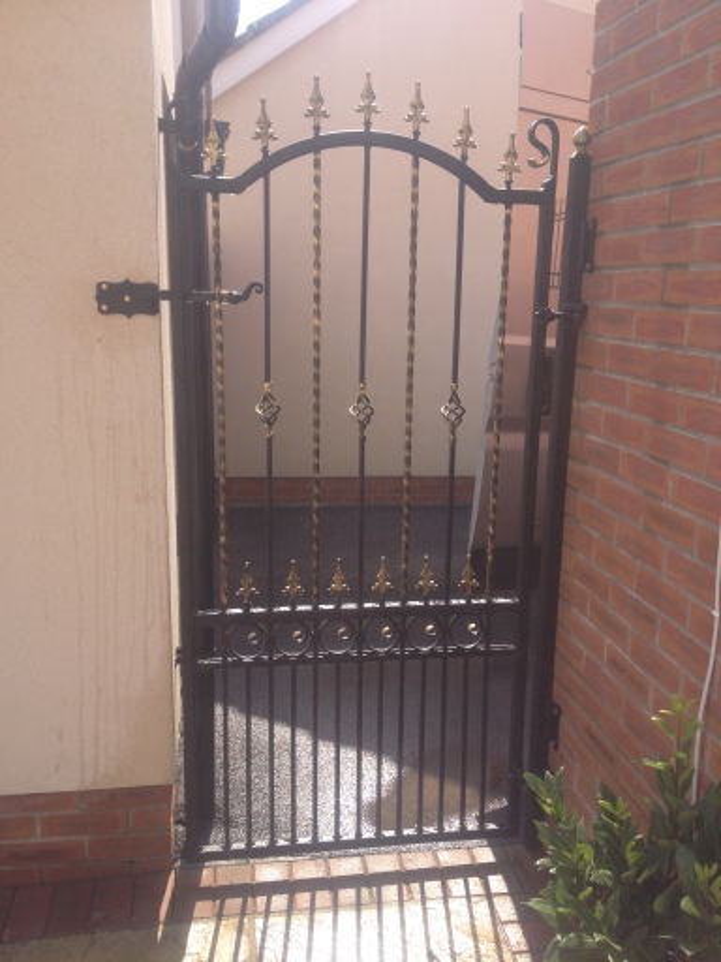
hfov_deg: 40.7
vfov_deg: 52.6
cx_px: 360
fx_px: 972
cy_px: 481
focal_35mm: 35
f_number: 2.4
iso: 50
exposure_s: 1/575
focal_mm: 4.28
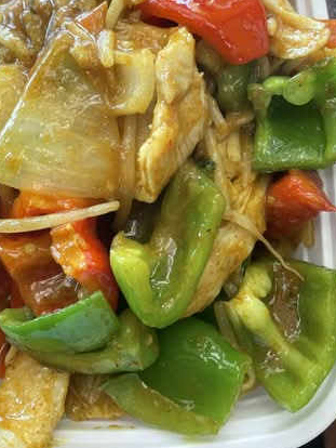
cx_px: 147
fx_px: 595
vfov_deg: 39.8
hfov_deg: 31.5
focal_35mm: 46
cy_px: 99
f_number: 1.6
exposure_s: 1/120
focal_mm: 4.2
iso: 50
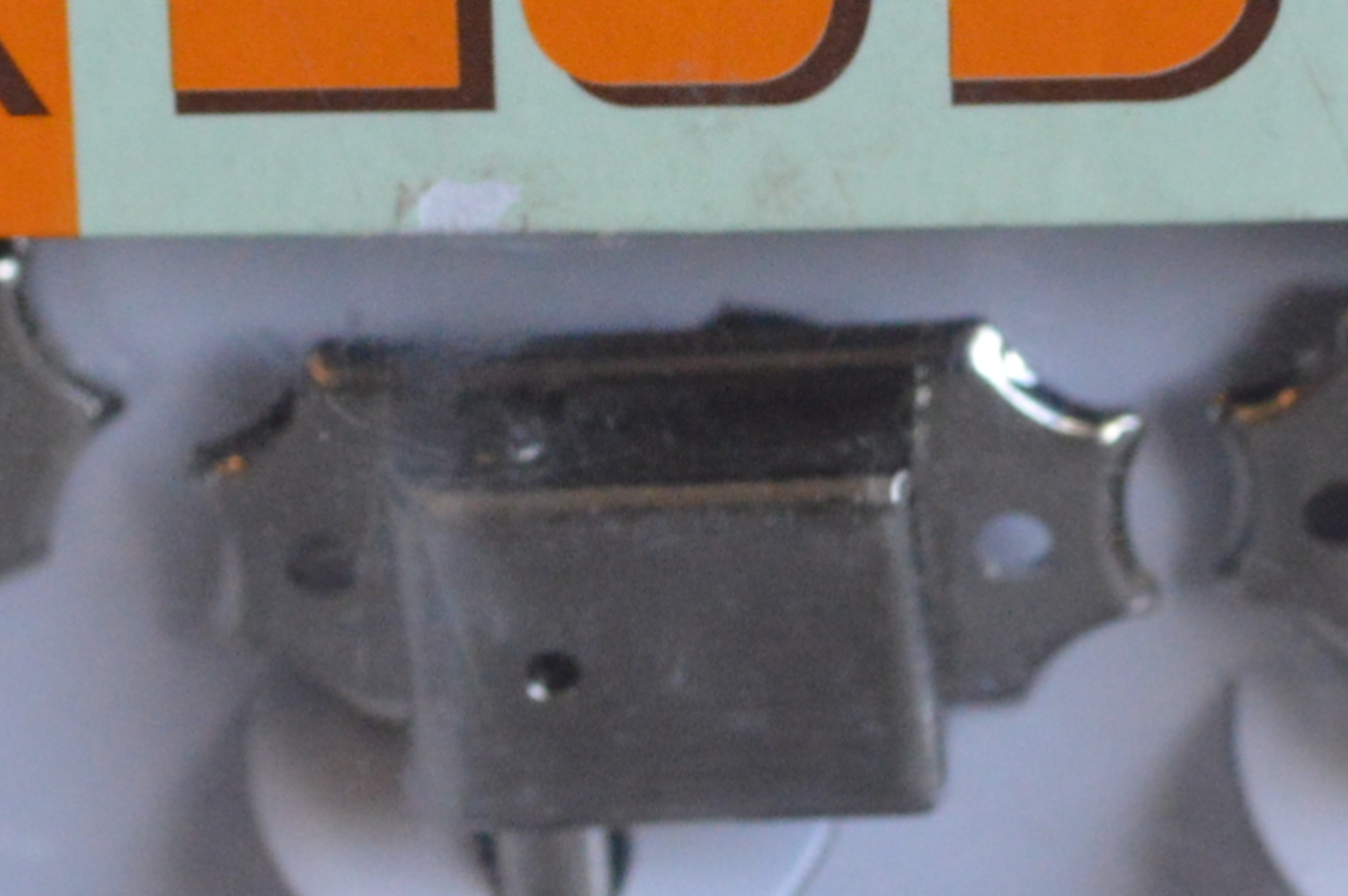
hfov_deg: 9.0
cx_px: 668
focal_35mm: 230
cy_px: 29
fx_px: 8605
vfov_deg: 5.9
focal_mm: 40
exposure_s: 1/125
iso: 1600
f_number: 5.6
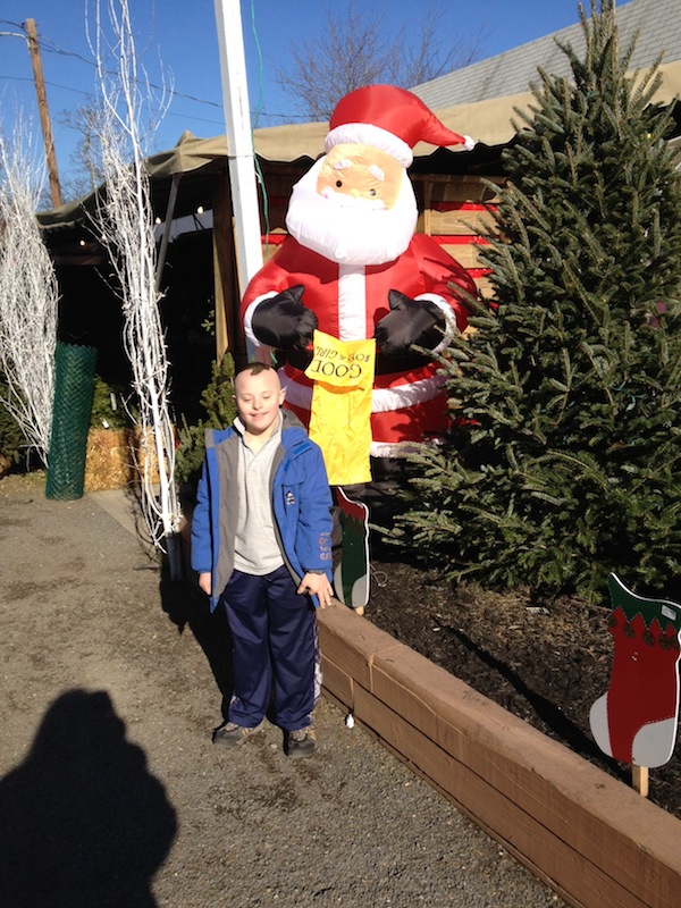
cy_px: 454
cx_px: 340
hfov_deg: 40.7
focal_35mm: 35
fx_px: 918
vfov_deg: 52.6
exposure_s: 1/1783
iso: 64
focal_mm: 4.28
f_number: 2.4
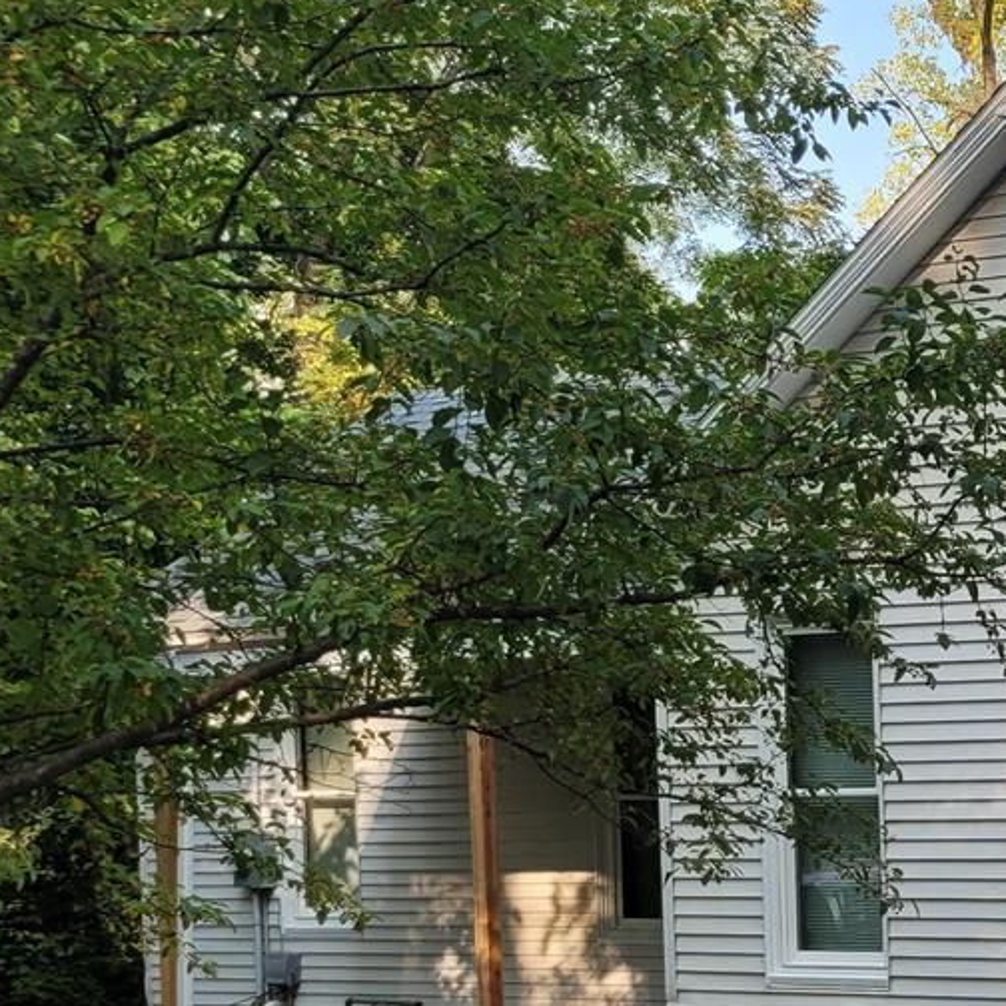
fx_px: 2400
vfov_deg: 23.3
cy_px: 802
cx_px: 1511
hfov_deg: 20.3
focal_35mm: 73
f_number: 1.8
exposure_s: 1/626
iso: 40
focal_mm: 5.4
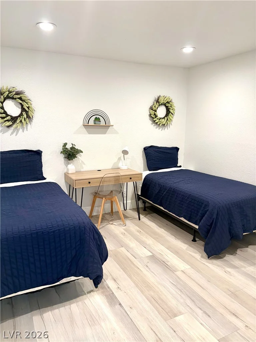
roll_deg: +0.0
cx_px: 128
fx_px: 256
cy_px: 171
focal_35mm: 26
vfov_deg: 67.3
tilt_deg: -10.9
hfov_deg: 53.1
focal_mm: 5.96
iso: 125
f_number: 1.6
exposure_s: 1/67
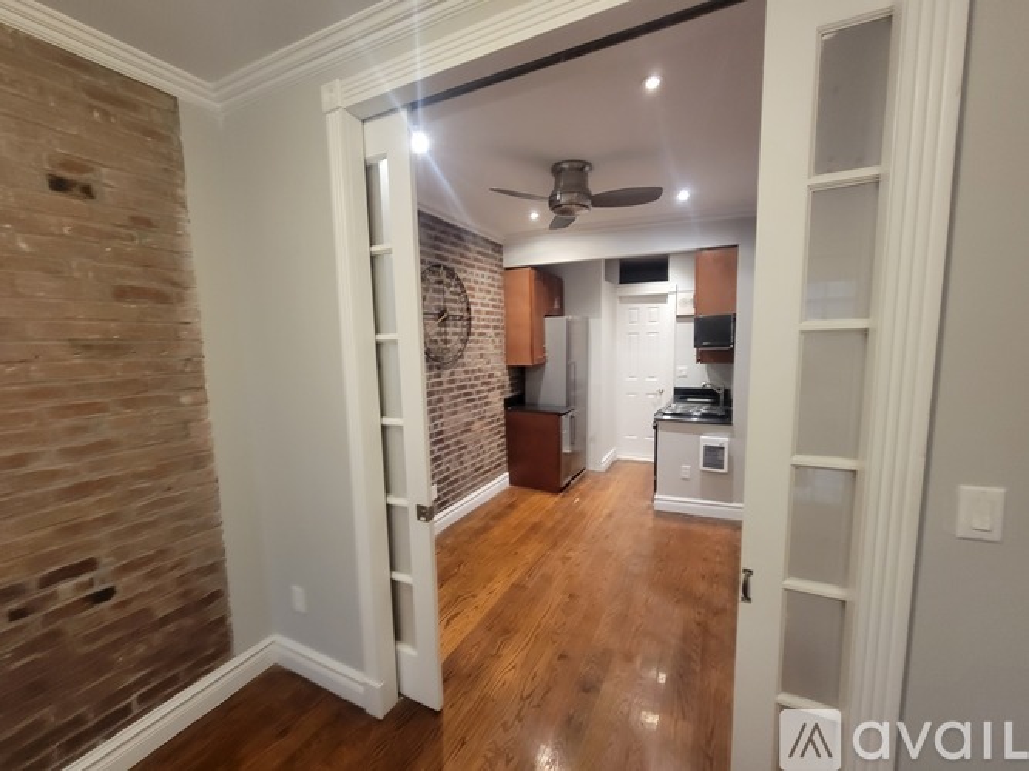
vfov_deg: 89.9
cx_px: 514
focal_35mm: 13
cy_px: 386
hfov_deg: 106.2
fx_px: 386
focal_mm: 2.2
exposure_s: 1/30
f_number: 2.2
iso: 500
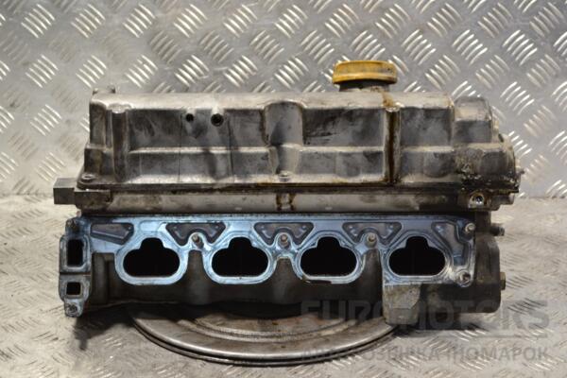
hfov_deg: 26.0
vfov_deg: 17.5
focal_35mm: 78
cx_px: 284
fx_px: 1228
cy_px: 189
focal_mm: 52
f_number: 5.6
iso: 450
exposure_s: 1/30
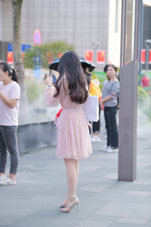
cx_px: 76
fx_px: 818
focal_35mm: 130
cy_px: 114
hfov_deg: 10.5
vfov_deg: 15.8
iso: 400
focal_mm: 130
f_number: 4
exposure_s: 1/1000
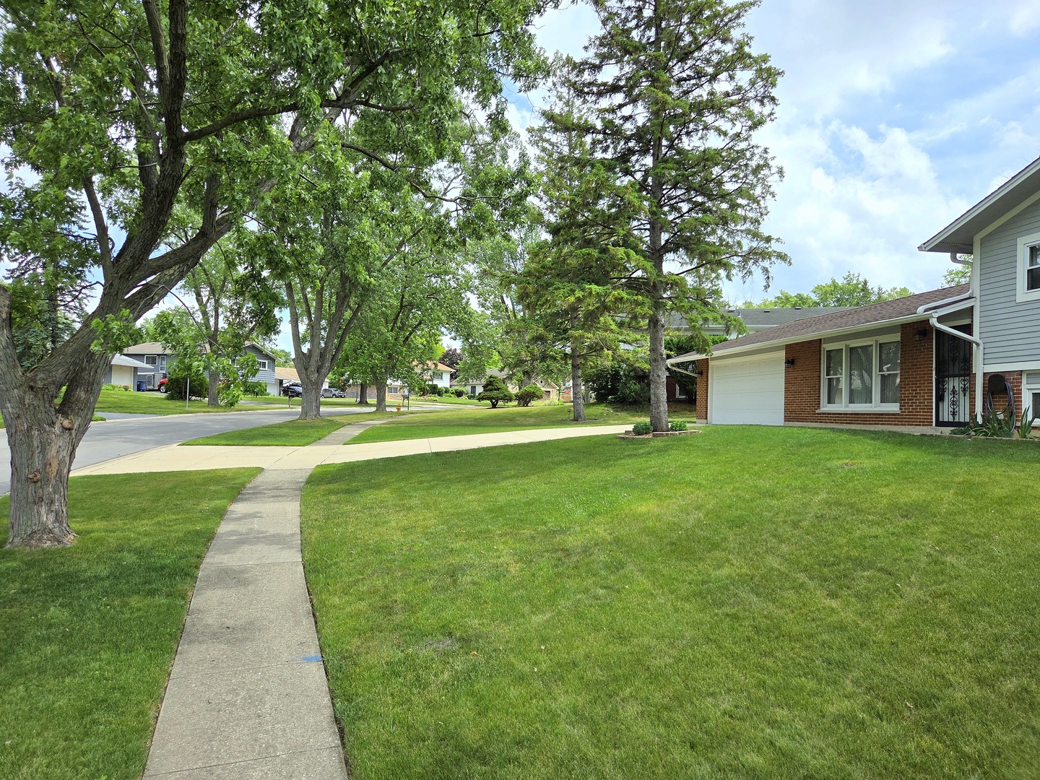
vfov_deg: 58.9
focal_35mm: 23
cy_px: 390
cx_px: 520
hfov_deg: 73.9
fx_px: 691
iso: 80
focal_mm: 5.4
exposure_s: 1/5129
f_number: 1.8
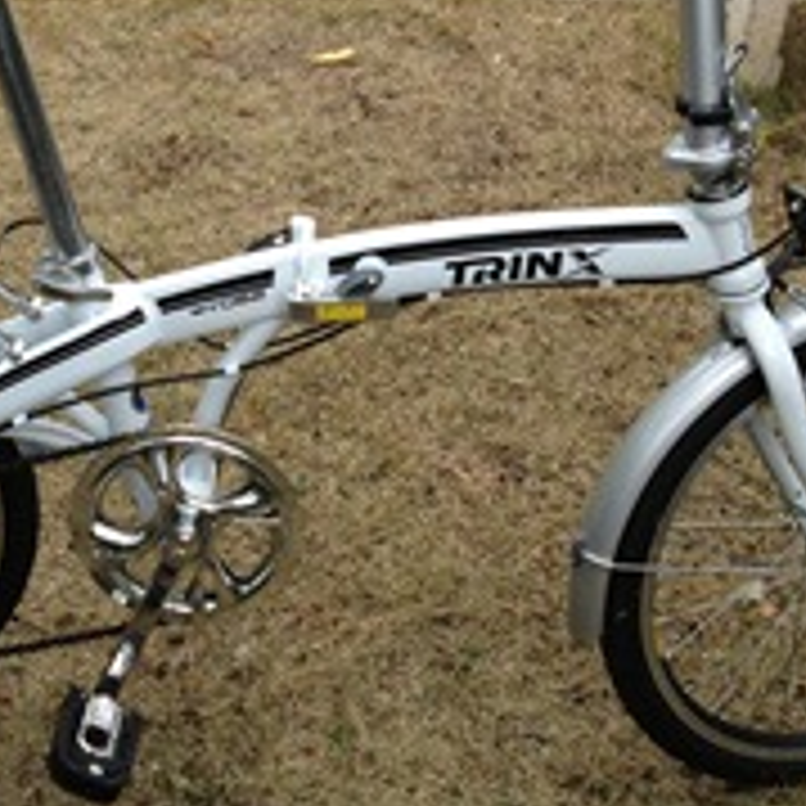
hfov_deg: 24.9
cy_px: 140
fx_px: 1818
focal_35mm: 69
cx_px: 257
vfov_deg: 24.5
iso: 50
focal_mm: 4.28
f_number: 2.4
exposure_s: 1/153
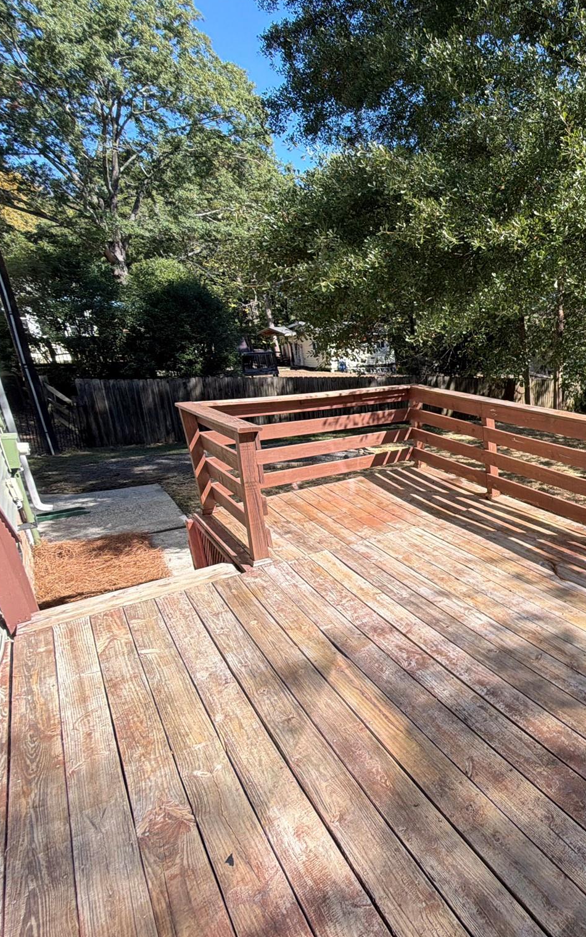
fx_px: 511
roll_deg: +1.0
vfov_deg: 85.1
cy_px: 466
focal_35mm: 20
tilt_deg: -16.0
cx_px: 603
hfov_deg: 47.8
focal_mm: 2.22
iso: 64
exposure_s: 1/419
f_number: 2.2
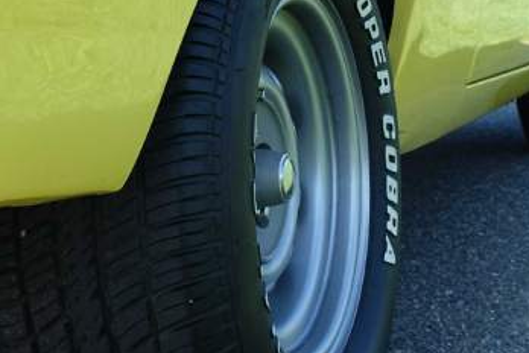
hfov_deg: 22.1
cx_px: 109
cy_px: 65
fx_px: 1337
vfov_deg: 14.9
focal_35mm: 91
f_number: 4
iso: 125
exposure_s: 1/250
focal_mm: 12.2
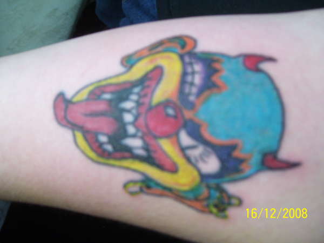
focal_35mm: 37
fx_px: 346
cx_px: 162
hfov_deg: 50.1
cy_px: 122
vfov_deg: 38.7
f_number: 2.7
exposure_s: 1/10
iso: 160
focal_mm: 6
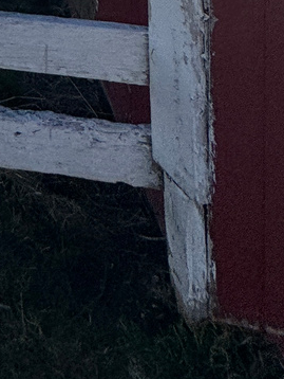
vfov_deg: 18.4
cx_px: -244
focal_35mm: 60
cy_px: -404
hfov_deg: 18.4
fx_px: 656
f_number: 2.2
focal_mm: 2.22
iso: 50
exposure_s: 1/3390
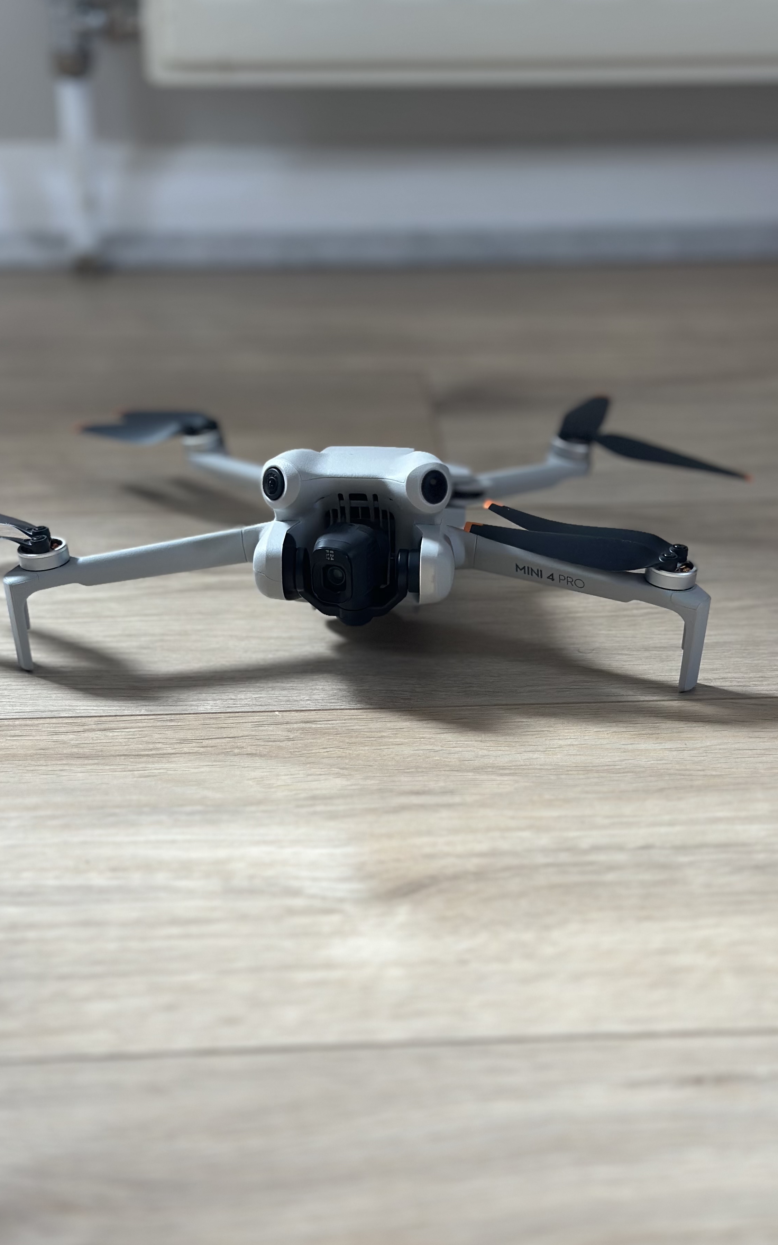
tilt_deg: -25.2
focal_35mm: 57
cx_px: 387
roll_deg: -1.0
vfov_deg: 35.7
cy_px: 675
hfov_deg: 22.7
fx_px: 1934
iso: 125
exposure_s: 1/75
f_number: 1.78
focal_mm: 6.86
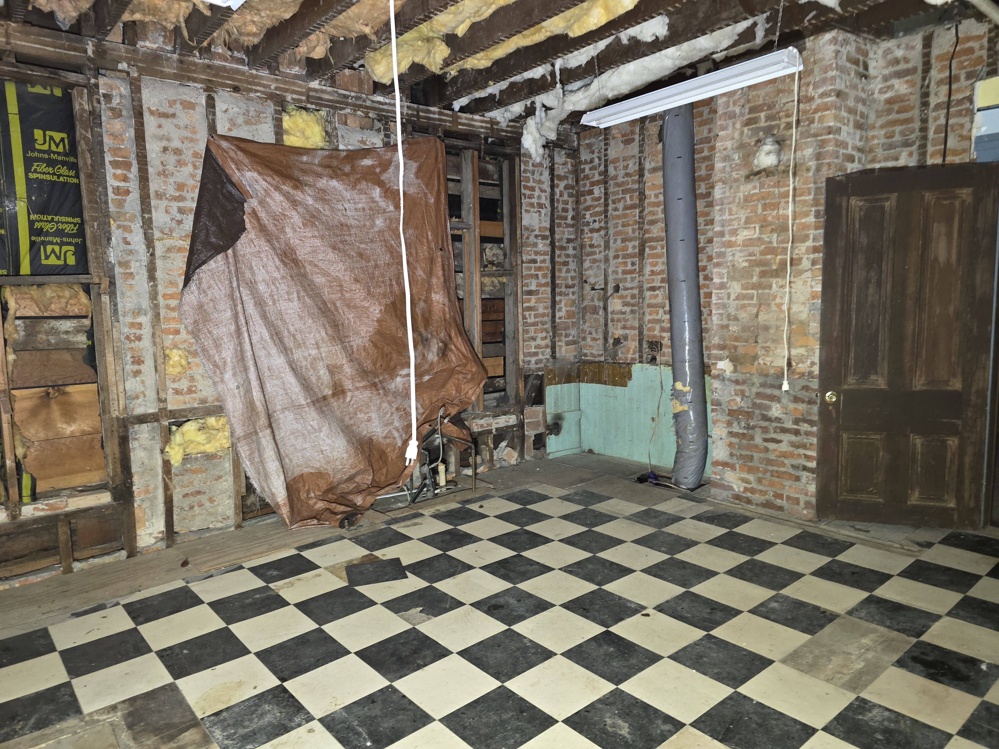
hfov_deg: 73.9
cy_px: 374
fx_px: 664
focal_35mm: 23
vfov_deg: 58.9
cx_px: 500
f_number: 1.7
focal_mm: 6.3
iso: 400
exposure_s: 1/12
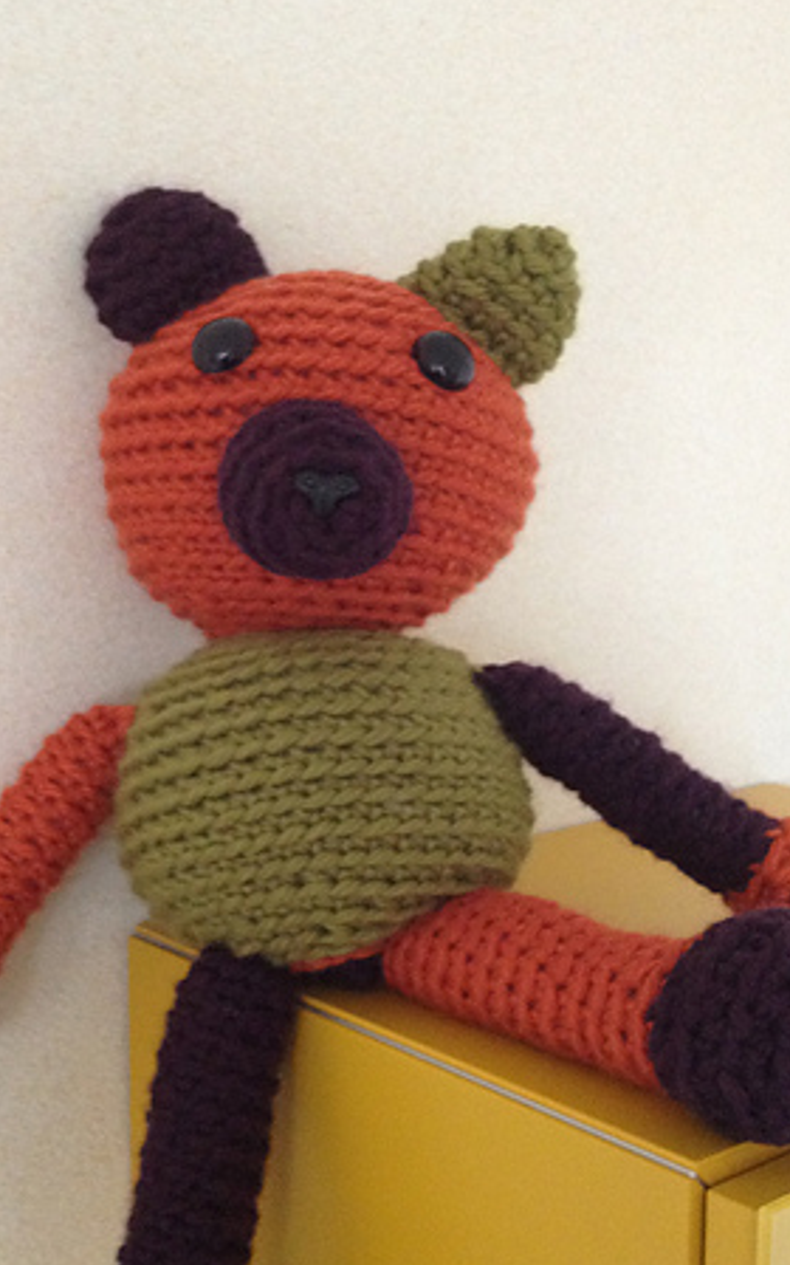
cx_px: 353
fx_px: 1826
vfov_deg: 38.2
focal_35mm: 53
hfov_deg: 24.4
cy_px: 666
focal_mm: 4.28
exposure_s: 1/20
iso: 320
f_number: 2.4
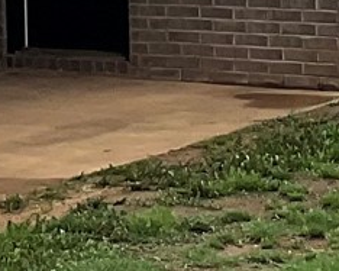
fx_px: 2327
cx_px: 213
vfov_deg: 6.6
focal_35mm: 232
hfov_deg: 8.3
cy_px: -39
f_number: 1.8
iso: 16
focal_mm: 3
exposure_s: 1/674
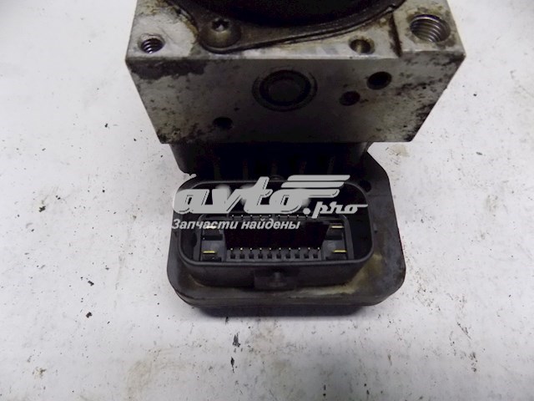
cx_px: 267
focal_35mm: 23
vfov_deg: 58.9
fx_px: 355
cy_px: 200
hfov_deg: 73.9
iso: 640
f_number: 3.1
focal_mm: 4
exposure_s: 1/125
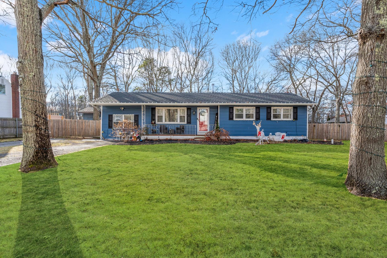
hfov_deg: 93.2
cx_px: 203
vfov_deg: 70.4
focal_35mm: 17
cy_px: 133
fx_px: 183
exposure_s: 1/200
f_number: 7.1
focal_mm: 16
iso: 125
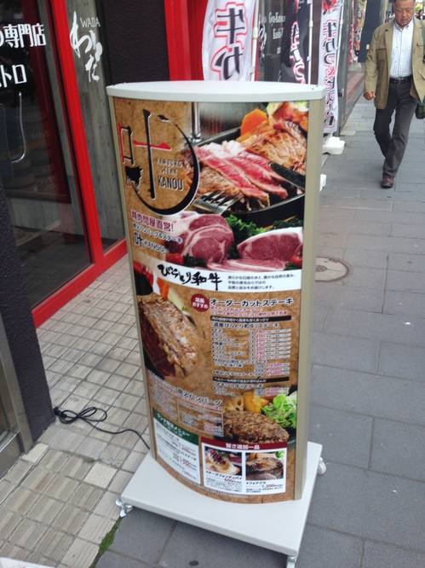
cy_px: 284
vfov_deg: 55.4
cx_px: 212
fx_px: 541
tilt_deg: -25.3
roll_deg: +3.4
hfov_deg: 42.9
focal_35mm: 33
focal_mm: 4.12
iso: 50
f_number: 2.4
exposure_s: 1/137
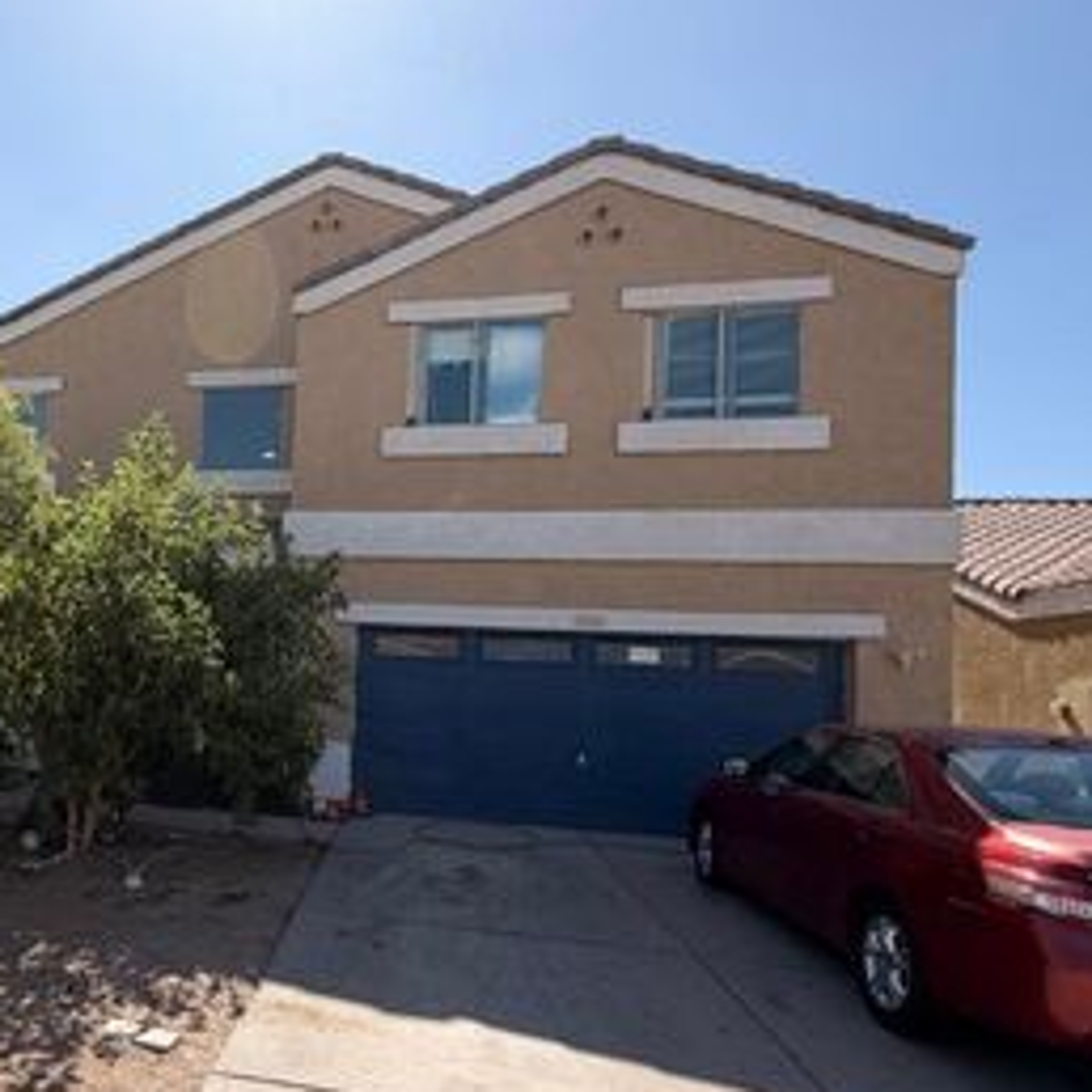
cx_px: 212
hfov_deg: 59.7
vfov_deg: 64.6
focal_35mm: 24
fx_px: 857
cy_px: 641
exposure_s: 1/770
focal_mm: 2.22
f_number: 2.2
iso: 25
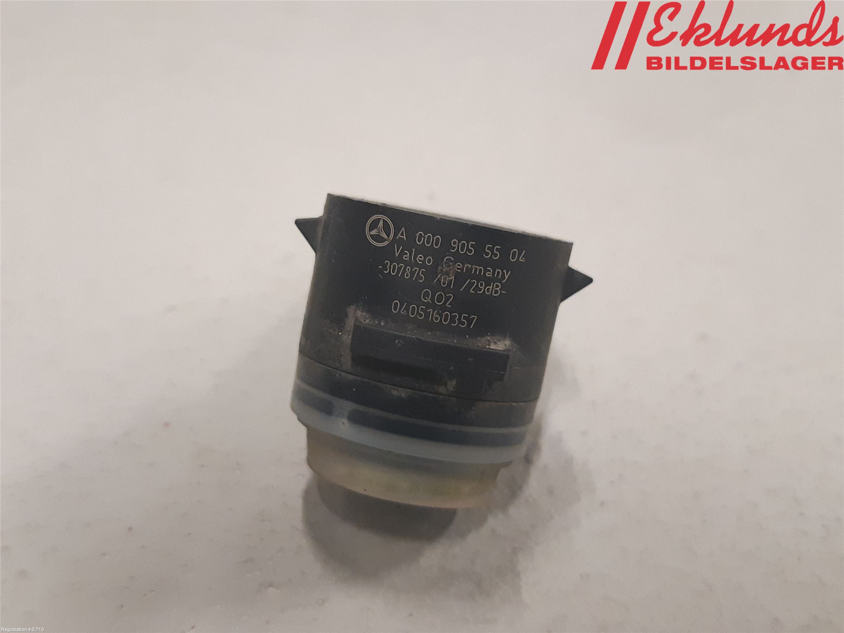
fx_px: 634
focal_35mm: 26
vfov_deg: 53.1
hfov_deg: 67.3
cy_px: 316
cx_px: 422
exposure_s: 1/50
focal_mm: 3.93
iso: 250
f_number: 1.7
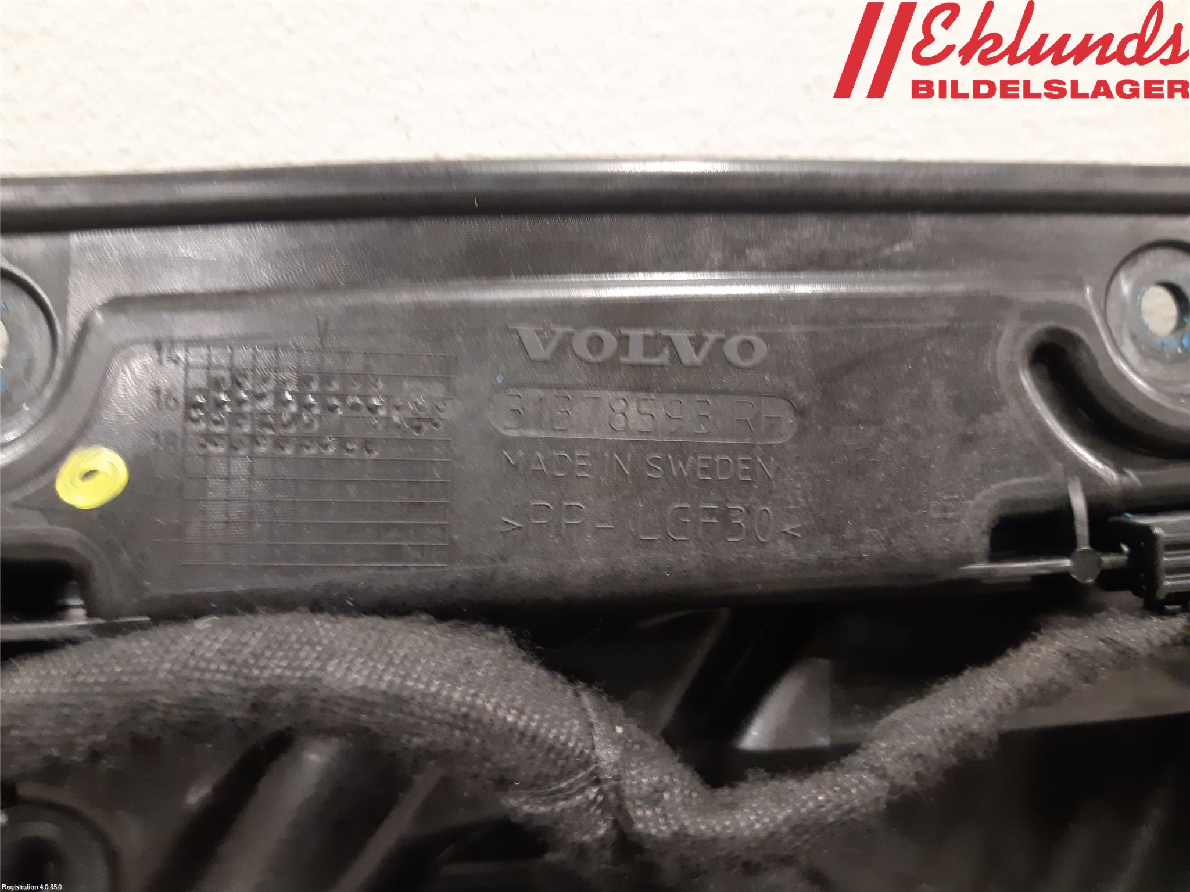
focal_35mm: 26
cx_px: 595
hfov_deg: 67.3
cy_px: 446
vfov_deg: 53.1
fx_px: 894
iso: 320
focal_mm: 3.93
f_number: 1.7
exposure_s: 1/25
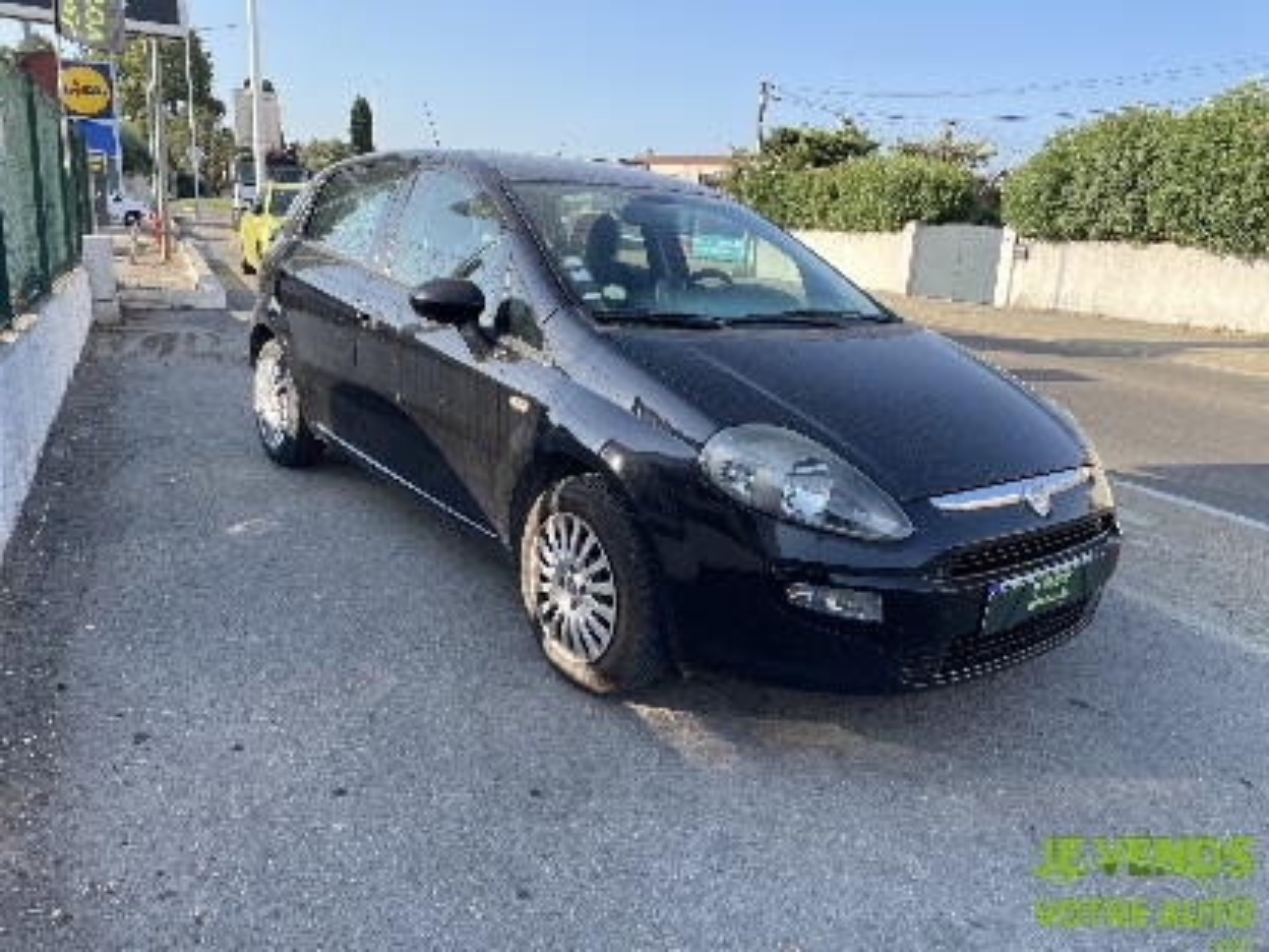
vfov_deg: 53.1
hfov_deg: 67.3
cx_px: 634
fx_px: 953
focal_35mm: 26
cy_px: 476
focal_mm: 4.2
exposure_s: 1/1052
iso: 32
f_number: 1.6
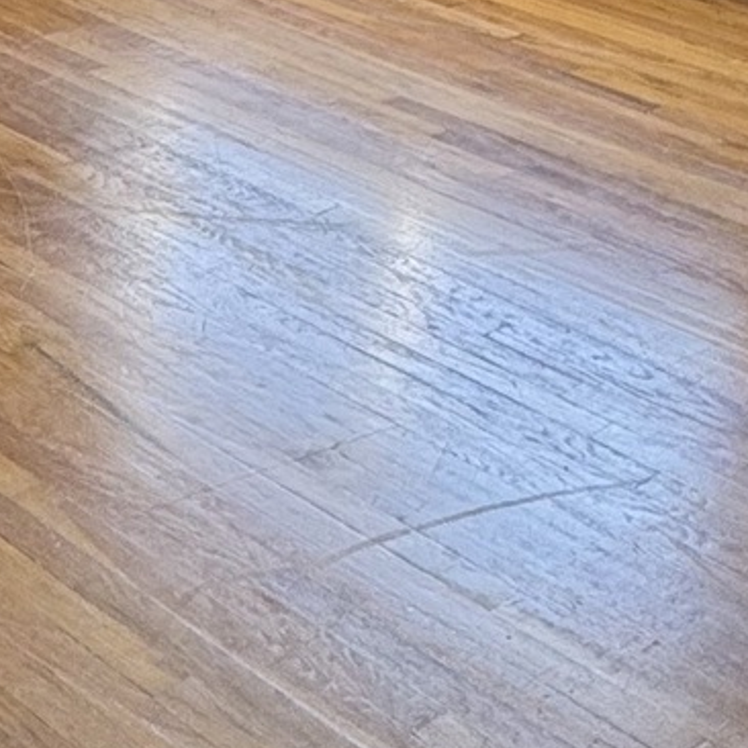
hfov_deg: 19.0
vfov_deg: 20.2
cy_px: -239
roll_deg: +0.5
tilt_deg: -13.5
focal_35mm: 78
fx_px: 1907
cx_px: -425
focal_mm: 2.22
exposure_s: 1/120
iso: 125
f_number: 2.2
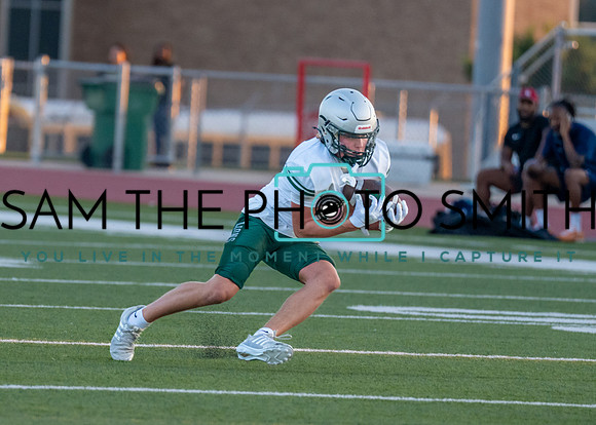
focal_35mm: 493
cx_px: 167
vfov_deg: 2.9
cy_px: 200
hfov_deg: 4.1
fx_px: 8338
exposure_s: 1/2000
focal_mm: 200
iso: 800
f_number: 2.8
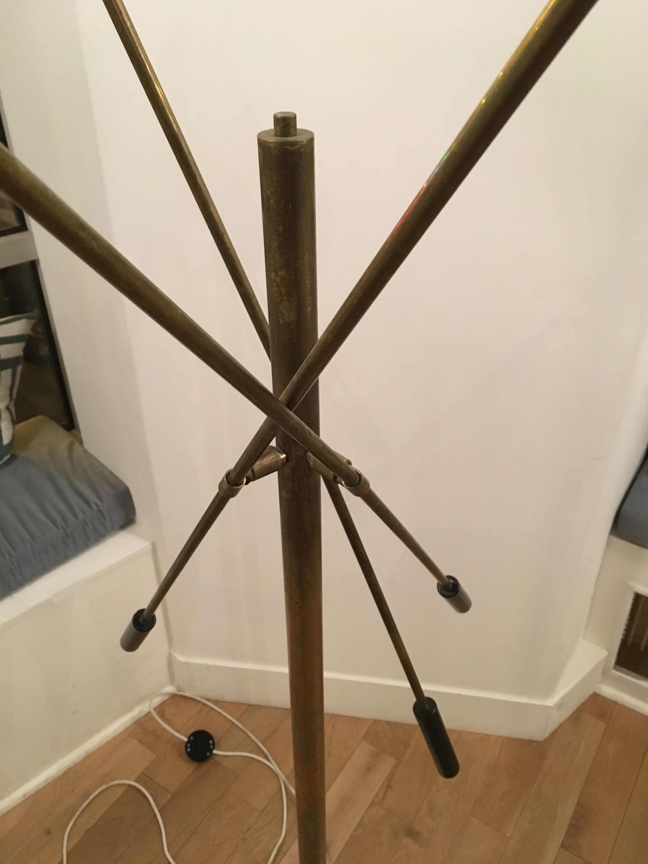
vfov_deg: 61.7
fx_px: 724
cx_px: 324
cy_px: 432
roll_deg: +0.9
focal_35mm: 29
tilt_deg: -34.5
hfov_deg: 48.2
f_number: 2.2
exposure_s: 1/17
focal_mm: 4.15
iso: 200
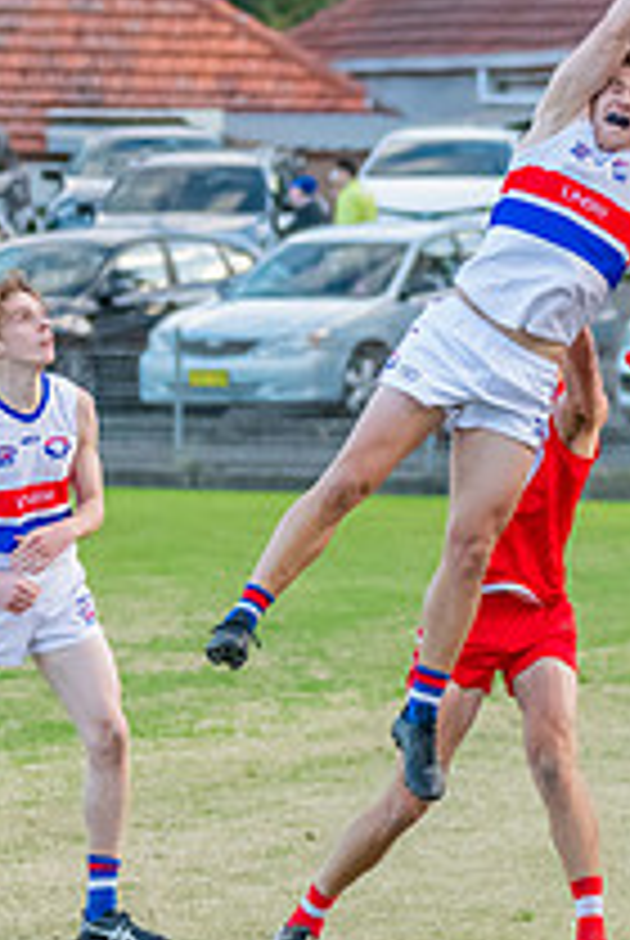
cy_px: 404
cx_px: 513
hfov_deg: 2.0
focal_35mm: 690
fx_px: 18051
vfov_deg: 3.0
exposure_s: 1/1600
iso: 5000
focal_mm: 200
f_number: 5.3
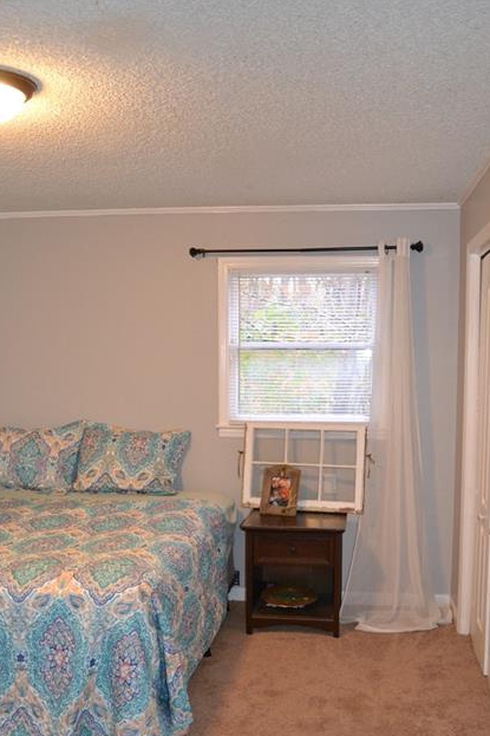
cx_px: 268
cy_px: 451
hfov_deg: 35.9
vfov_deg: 51.5
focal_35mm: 37
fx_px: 756
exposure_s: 1/60
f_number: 3.8
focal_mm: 20
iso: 2200
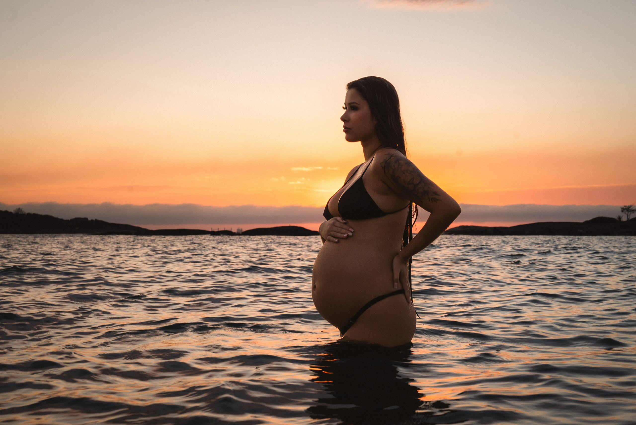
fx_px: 831
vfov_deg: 28.7
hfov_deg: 41.9
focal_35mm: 47
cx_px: 318
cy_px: 212
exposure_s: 1/200
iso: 500
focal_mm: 47
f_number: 8
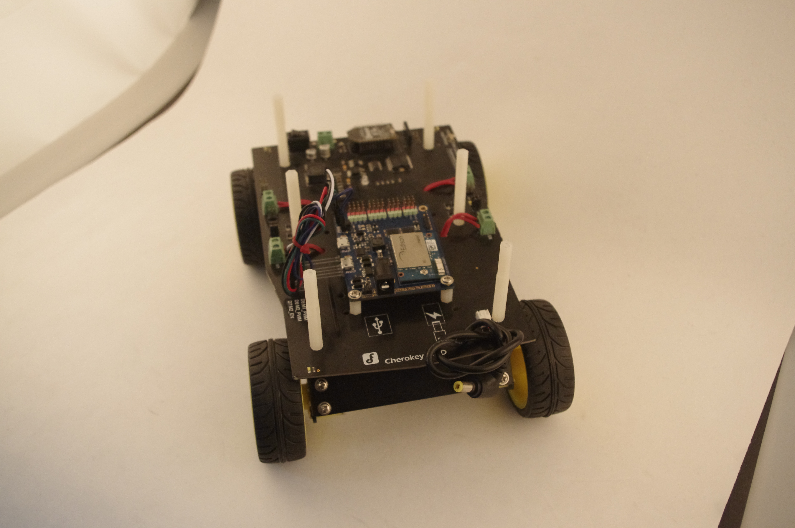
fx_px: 794
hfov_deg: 53.2
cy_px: 264
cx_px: 398
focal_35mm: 36
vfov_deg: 36.8
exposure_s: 1/250
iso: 3200
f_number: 5
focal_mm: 24.38
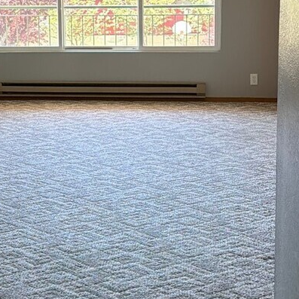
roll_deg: +0.1
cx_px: 108
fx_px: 752
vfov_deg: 22.4
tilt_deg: -11.1
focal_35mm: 77
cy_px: 102
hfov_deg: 22.4
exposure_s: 1/121
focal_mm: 6.76
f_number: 1.78
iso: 200
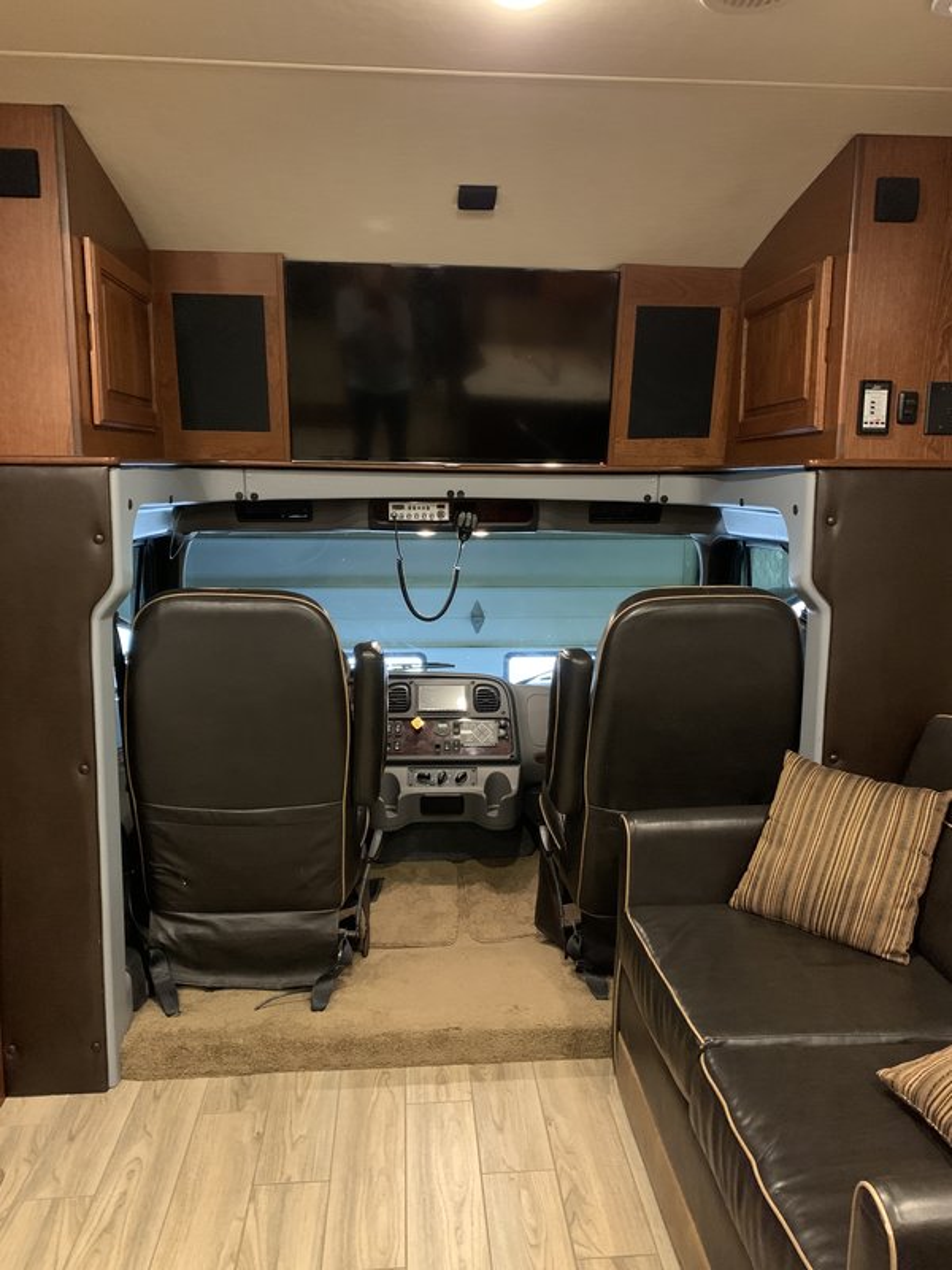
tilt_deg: -7.8
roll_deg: -0.5
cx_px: 476
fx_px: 953
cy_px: 635
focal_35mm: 26
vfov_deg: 67.3
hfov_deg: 53.1
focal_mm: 4.25
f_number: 1.8
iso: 800
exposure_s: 1/28
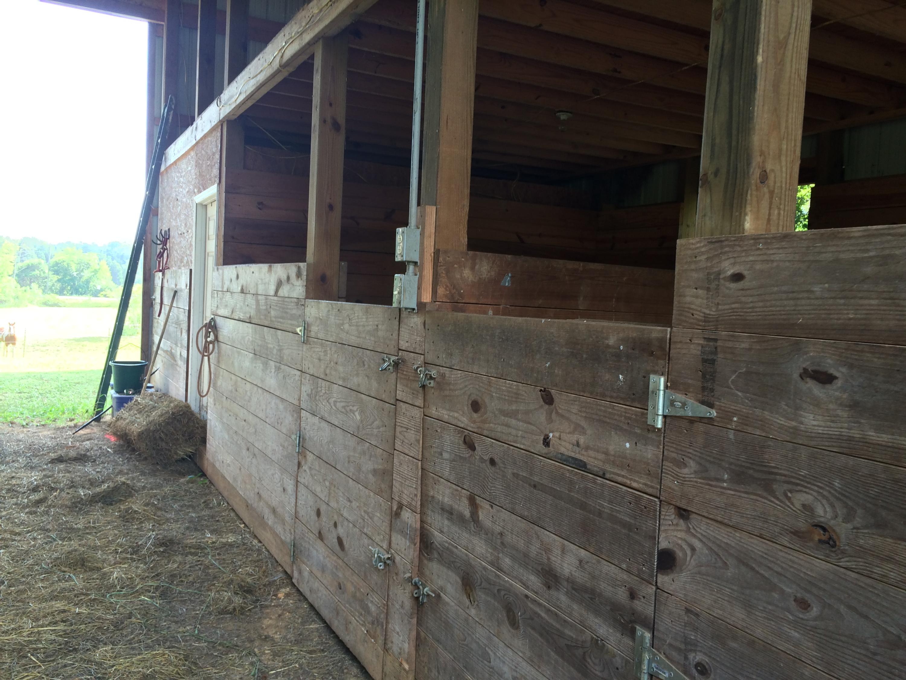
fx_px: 759
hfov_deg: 61.7
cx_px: 453
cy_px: 340
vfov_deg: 48.2
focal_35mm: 29
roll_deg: -0.5
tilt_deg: -1.3
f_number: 2.2
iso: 40
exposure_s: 1/60
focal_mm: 4.15
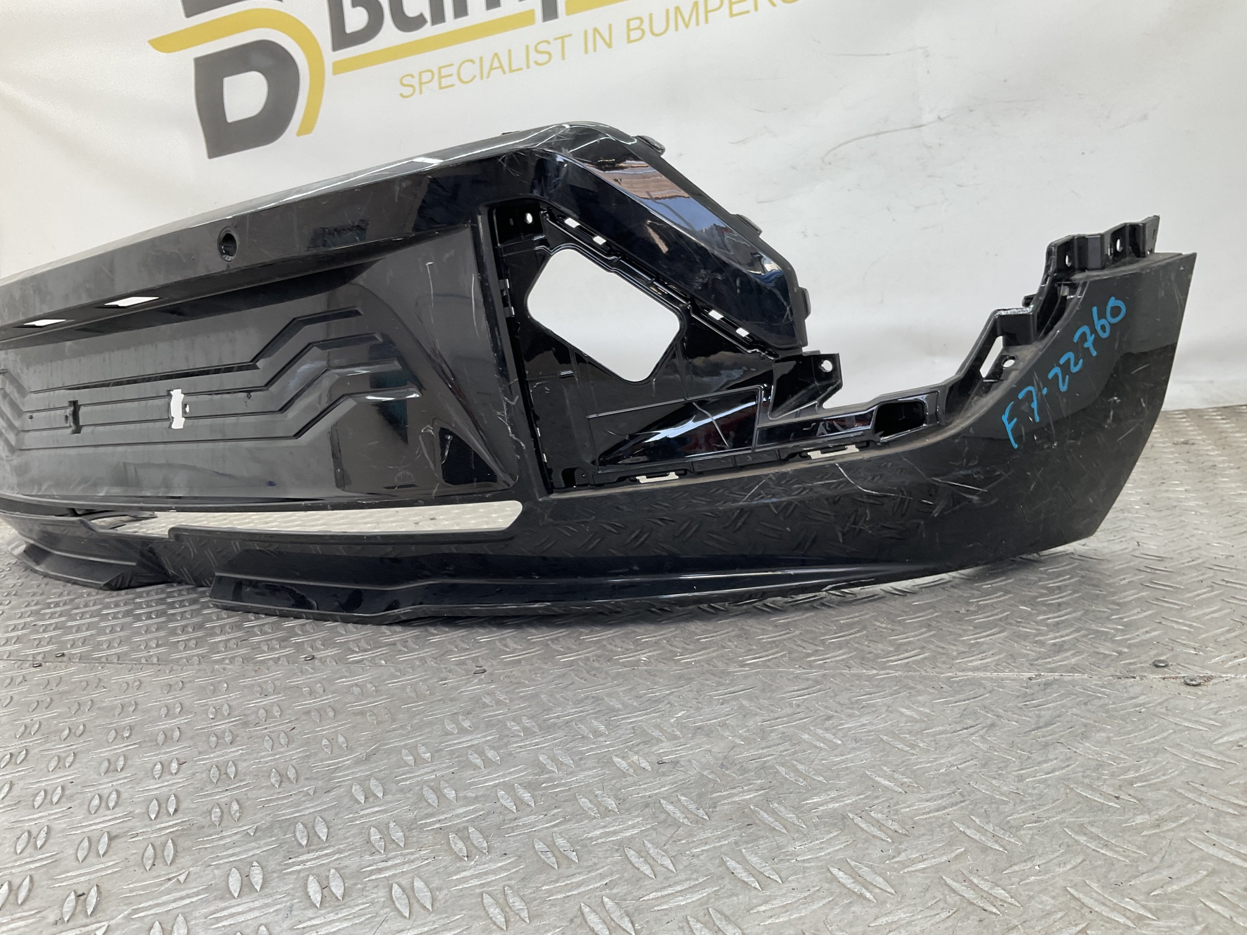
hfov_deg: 61.7
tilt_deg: -7.9
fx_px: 1045
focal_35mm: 29
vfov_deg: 48.2
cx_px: 624
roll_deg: +7.3
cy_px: 468
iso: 25
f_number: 1.8
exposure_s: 1/120
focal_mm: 3
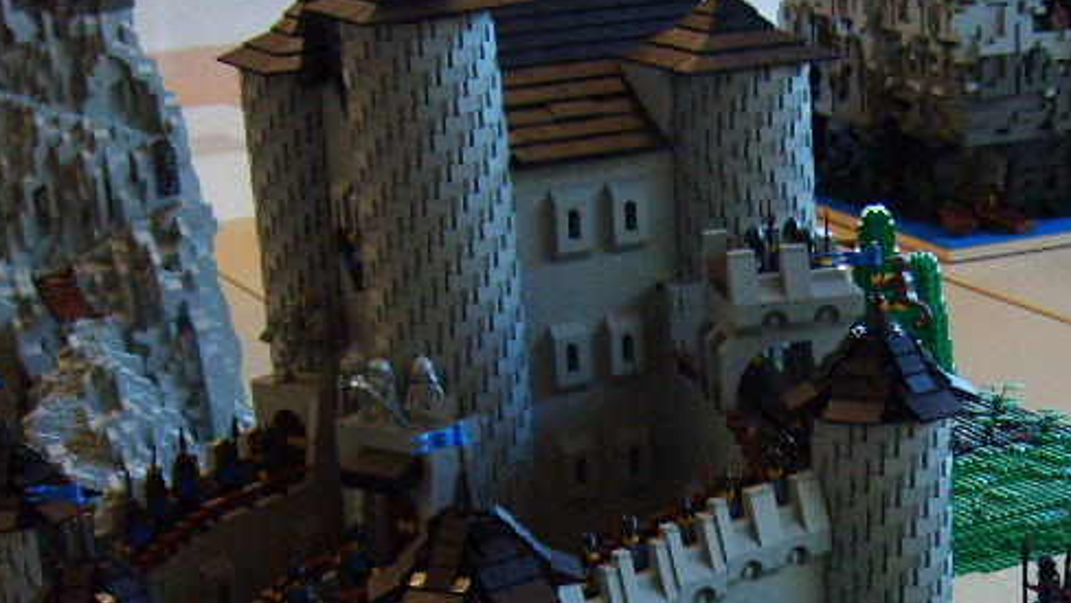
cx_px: 902
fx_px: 2273
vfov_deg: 14.7
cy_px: 708
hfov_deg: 25.9
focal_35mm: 80
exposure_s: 1/30
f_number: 2.8
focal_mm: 5.8
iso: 100
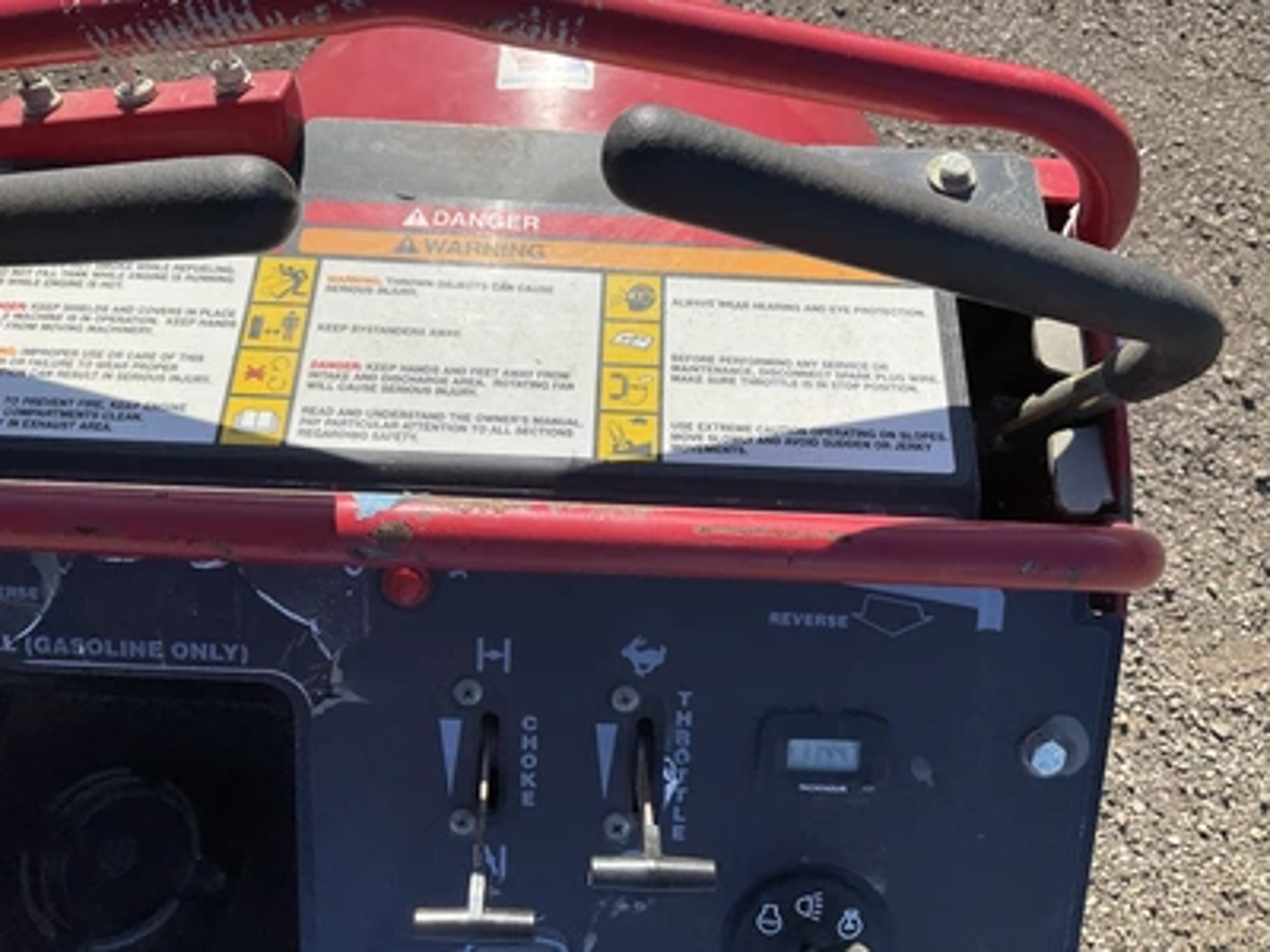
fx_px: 1064
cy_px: 476
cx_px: 635
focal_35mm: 29
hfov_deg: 61.7
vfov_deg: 48.2
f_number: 1.8
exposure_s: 1/1490
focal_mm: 3
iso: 25
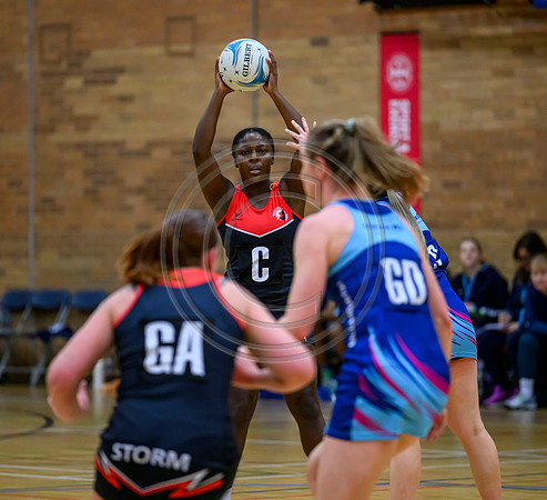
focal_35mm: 243
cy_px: 250
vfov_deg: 6.9
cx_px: 271
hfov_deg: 7.5
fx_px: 4162
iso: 5000
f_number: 2.8
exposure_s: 1/1000
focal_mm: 200
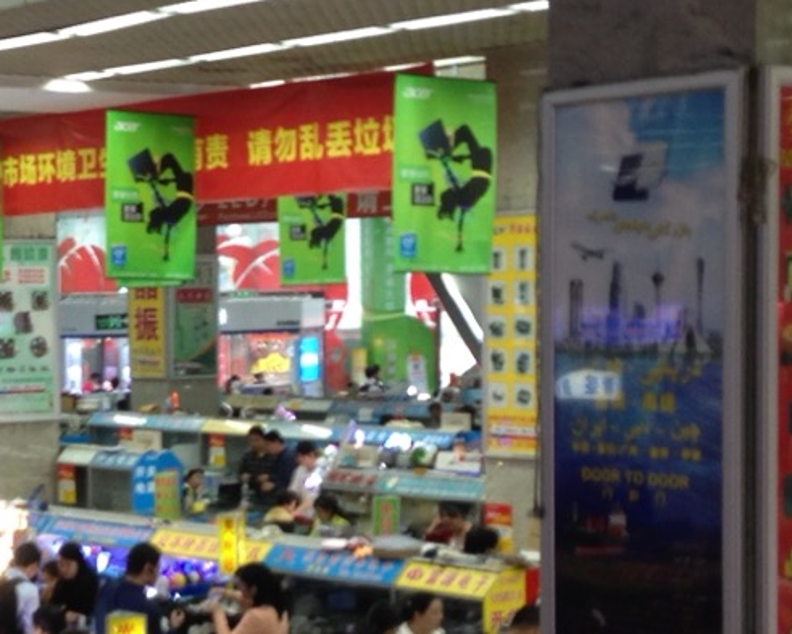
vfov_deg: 14.6
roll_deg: -0.4
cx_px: 77
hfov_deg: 18.0
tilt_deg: -2.9
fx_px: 2462
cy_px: 460
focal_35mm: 105
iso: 64
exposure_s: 1/20
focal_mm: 4.12
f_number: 2.4
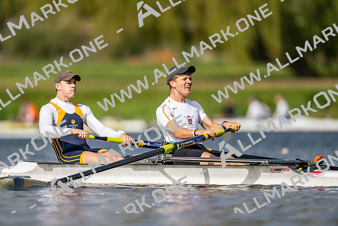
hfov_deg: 3.4
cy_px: 113
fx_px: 5634
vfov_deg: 2.3
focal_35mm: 600
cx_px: 169
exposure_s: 1/2500
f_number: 4
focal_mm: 600
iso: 200
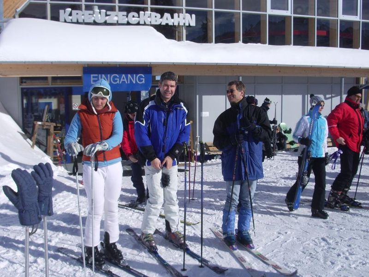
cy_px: 138
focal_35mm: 41
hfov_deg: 45.8
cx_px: 184
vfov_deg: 35.1
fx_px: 437
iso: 50
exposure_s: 1/800
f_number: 4.6
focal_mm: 6.8
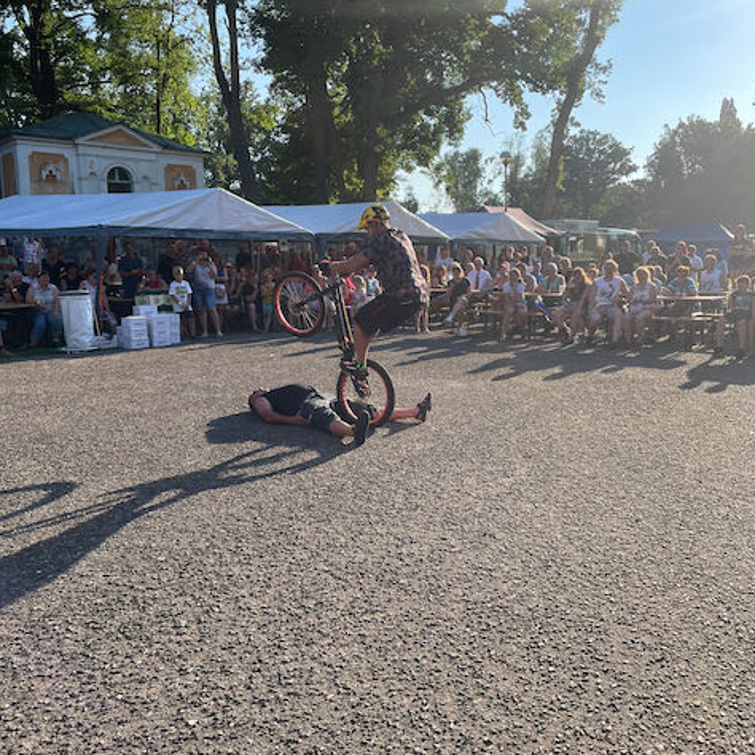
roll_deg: +3.2
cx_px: 381
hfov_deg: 52.5
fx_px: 765
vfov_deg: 52.5
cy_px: 357
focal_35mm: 31
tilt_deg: -5.3
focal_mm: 4.2
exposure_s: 1/1595
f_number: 1.6
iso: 32
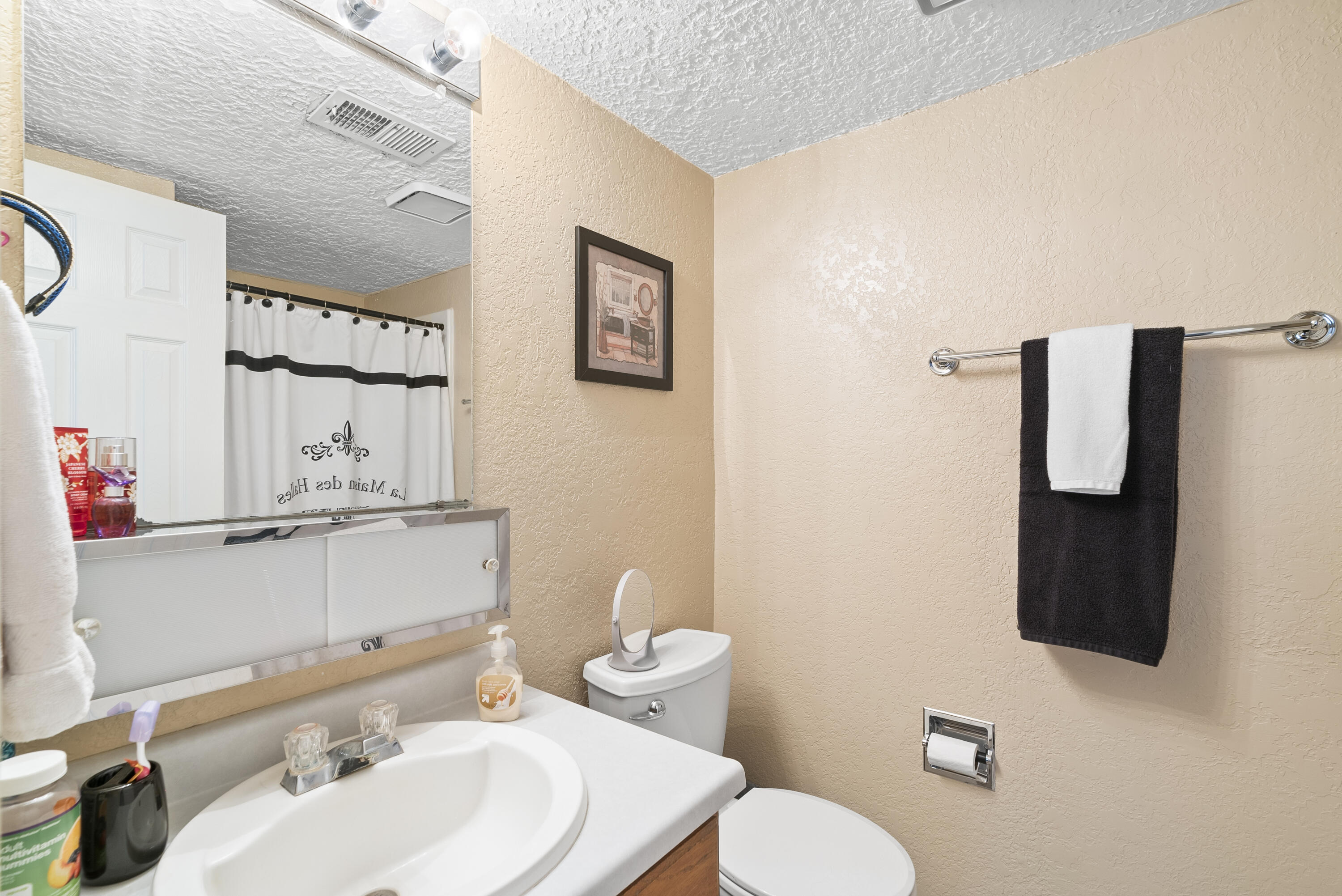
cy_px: 448
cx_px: 671
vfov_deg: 73.8
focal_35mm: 16
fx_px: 597
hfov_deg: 96.7
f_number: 9
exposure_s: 1/2
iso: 250
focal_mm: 16
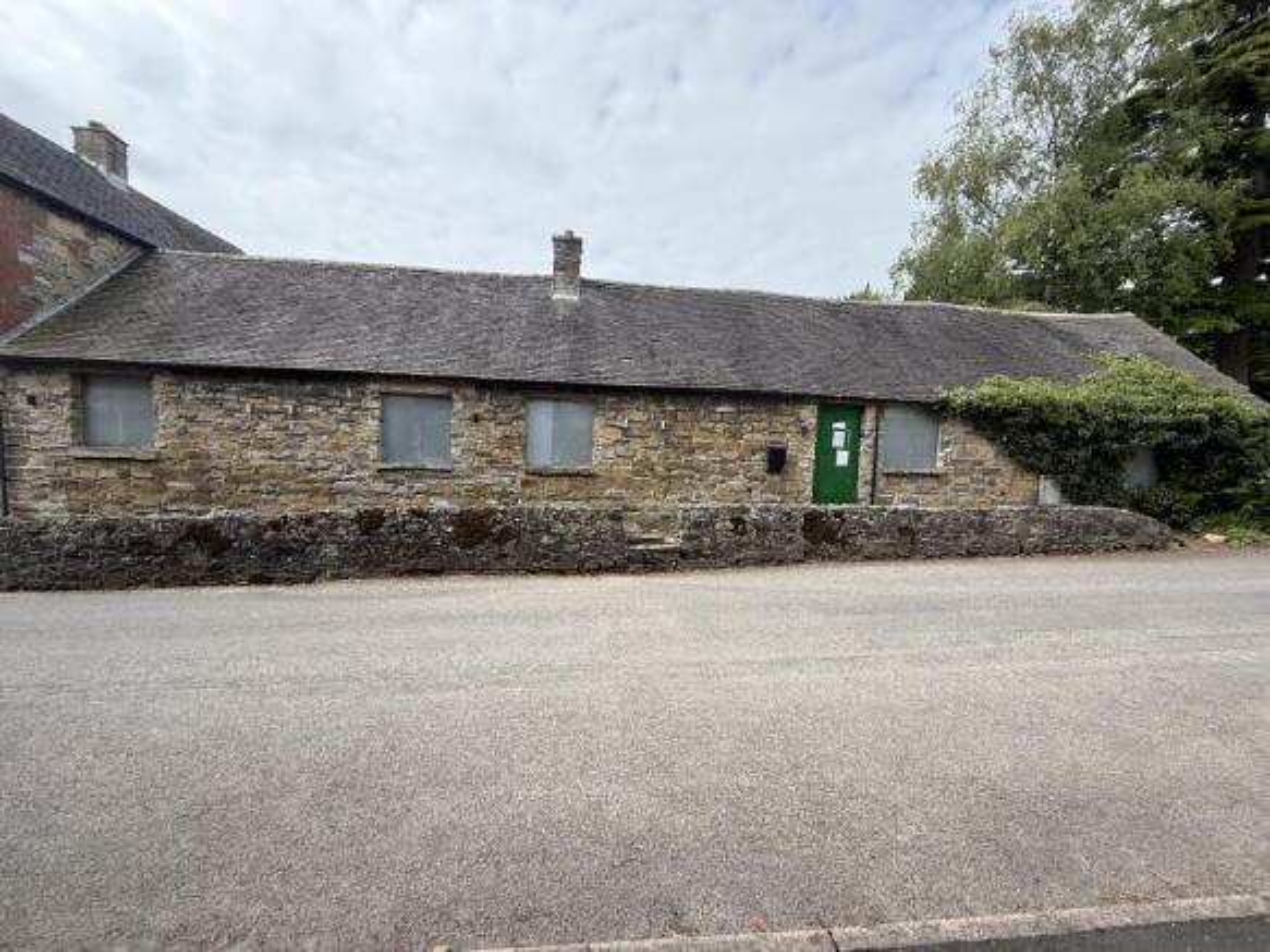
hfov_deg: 102.1
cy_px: 476
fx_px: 514
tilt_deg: -3.1
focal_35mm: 14
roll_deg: -2.2
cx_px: 635
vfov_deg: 85.7
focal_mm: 2.22
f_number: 2.2
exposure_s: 1/888
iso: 64
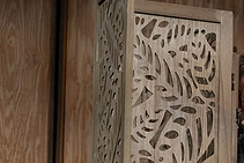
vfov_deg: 4.6
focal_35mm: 301
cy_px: 182
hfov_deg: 6.8
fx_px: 2041
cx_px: 316
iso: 2500
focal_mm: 105
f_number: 6.3
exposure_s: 1/250
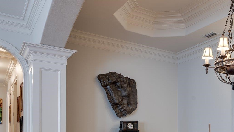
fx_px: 248
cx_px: 171
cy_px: 130
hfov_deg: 48.8
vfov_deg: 28.0
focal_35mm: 40
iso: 100
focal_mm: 19
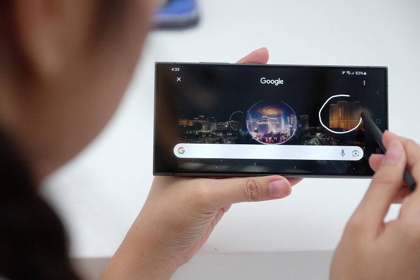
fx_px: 898
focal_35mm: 77
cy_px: 140
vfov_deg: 17.7
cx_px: 210
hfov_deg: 26.3
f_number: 2.8
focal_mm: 51.6
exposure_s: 1/800
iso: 2000
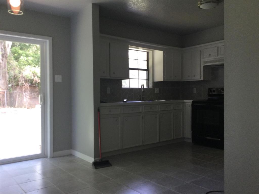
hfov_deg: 58.4
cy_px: 97
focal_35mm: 31
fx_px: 232
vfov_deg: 45.4
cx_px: 130
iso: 25
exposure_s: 1/30
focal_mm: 3.3
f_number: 2.4
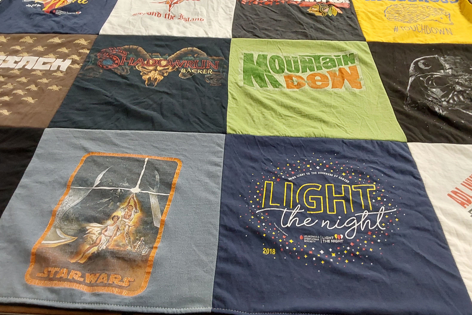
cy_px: 139
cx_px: 236
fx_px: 393
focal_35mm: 30
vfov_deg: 43.5
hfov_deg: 61.9
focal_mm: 2.91
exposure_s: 1/60
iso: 200
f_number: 1.9
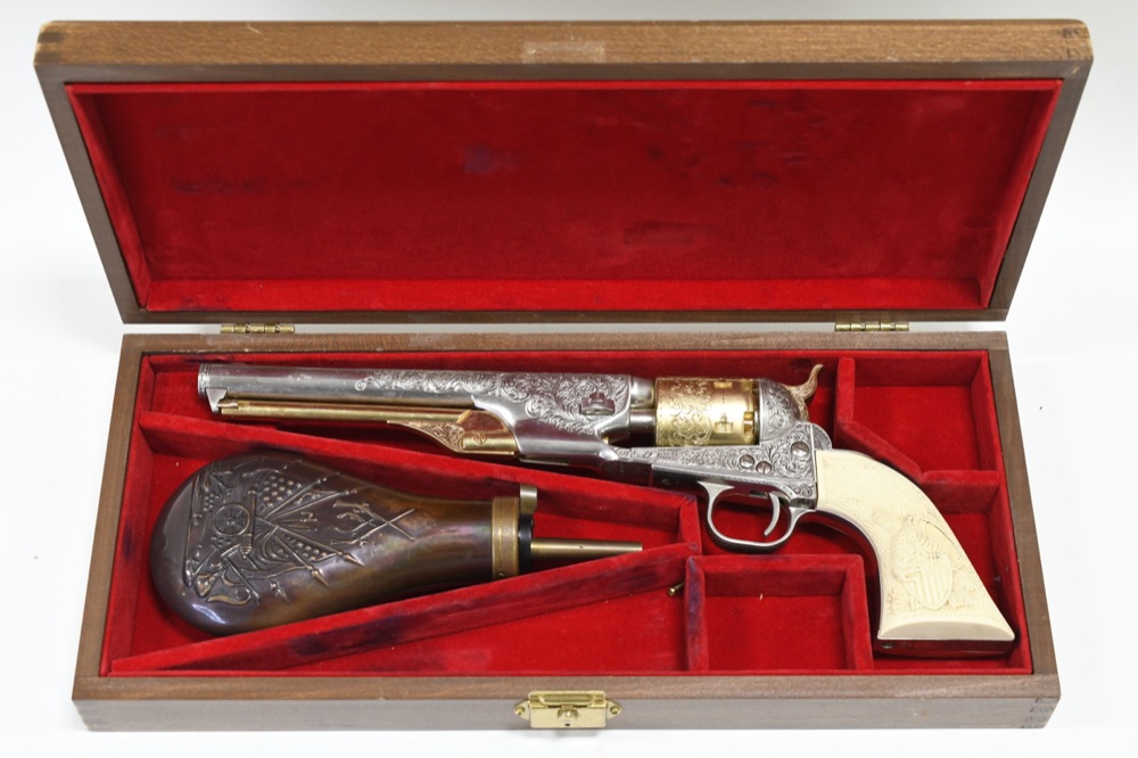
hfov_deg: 33.4
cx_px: 569
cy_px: 379
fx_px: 1896
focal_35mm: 60
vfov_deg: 22.6
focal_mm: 40
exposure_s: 1/160
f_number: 6.3
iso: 1000
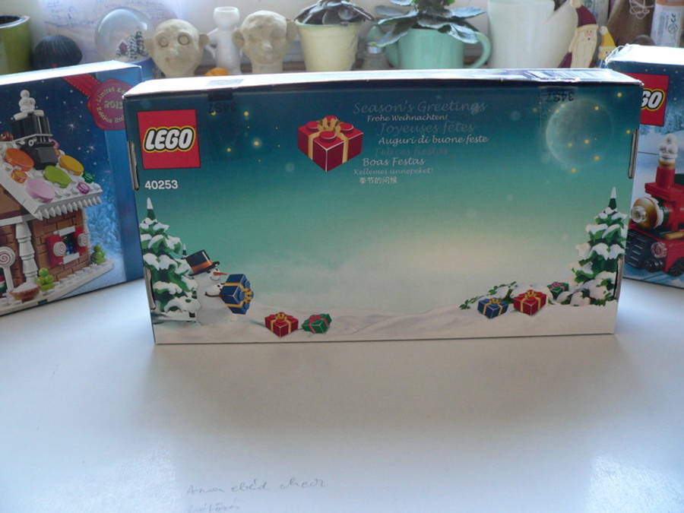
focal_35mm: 36
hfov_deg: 51.4
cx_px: 342
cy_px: 256
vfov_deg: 39.7
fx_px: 711
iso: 200
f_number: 2.8
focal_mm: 6
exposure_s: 1/40
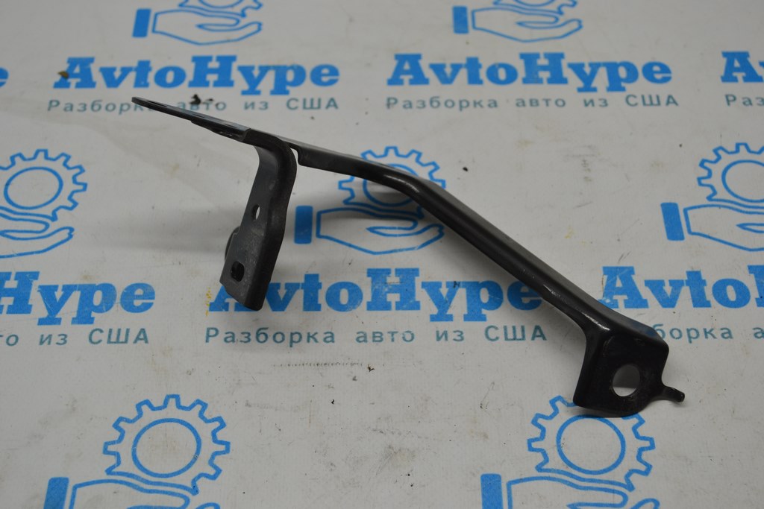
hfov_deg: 35.0
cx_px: 382
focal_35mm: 57
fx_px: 1210
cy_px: 254
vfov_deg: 23.8
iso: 320
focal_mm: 38
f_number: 5.6
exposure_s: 1/125
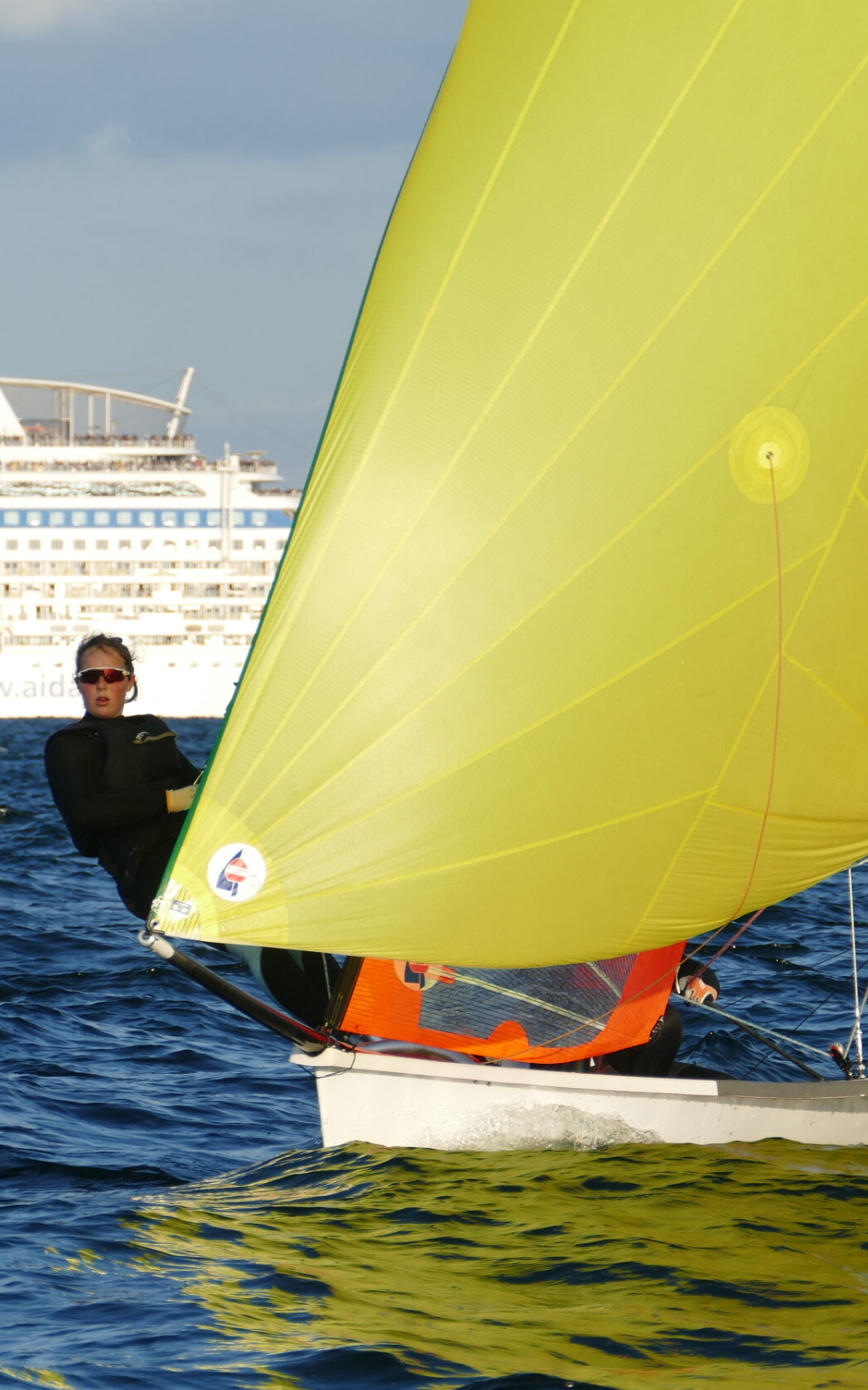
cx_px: 559
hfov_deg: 3.6
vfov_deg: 5.7
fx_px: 13931
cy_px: 703
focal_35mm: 368
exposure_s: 1/1600
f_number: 4
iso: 125
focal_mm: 85.83
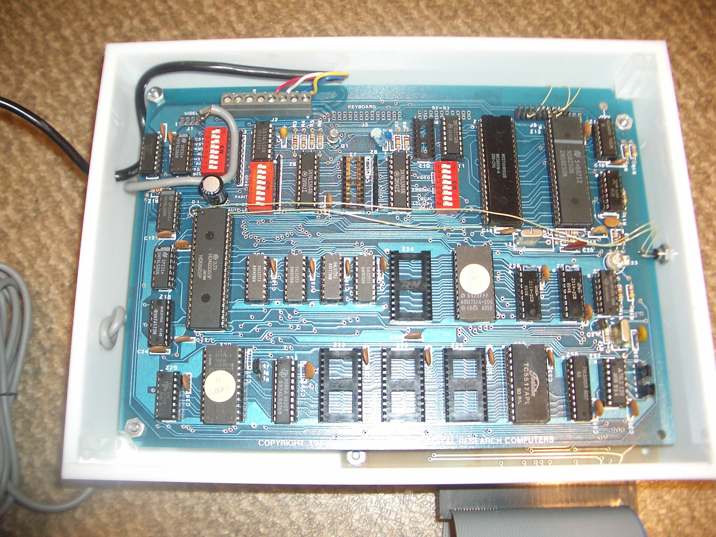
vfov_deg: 40.7
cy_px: 268
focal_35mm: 35
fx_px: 724
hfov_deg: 52.6
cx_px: 358
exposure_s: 1/60
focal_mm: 5.8
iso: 100
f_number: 2.6
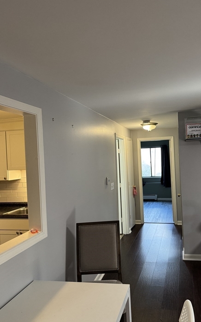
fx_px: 246
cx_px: 129
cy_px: 159
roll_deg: +3.4
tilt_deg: +0.3
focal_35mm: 28
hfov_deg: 44.1
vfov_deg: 66.5
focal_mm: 6.76
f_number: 1.78
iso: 200
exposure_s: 1/60
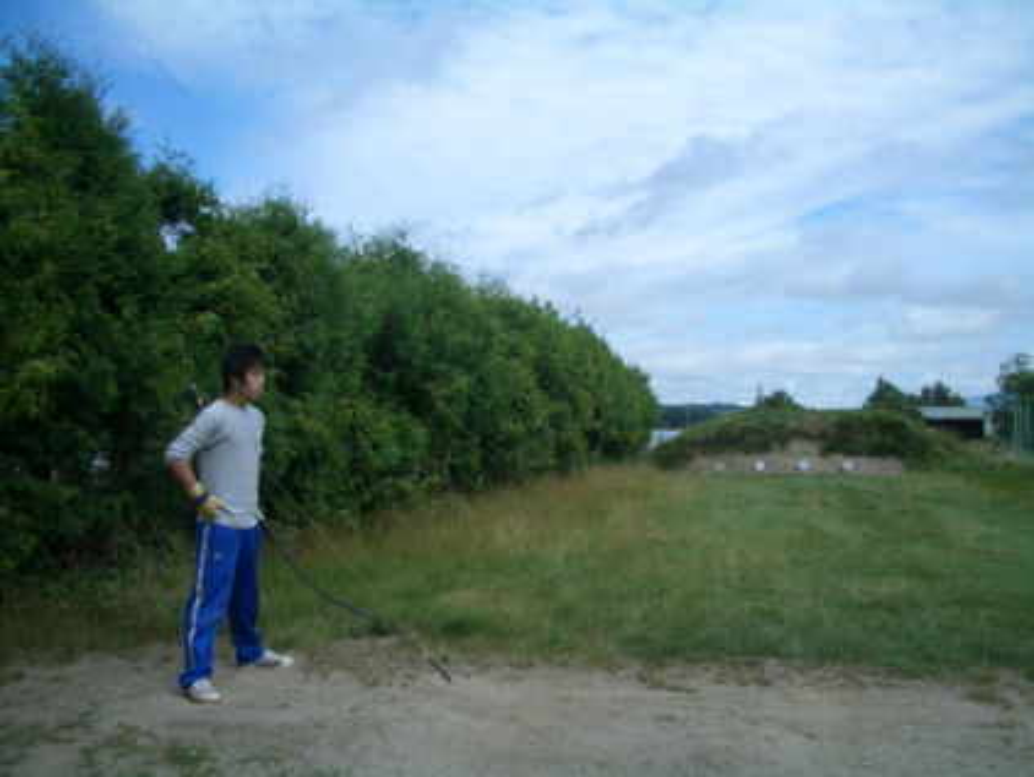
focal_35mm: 35
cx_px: 517
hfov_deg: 52.6
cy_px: 388
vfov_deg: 40.7
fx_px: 1046
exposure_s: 1/640
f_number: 4.3
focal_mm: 5.8
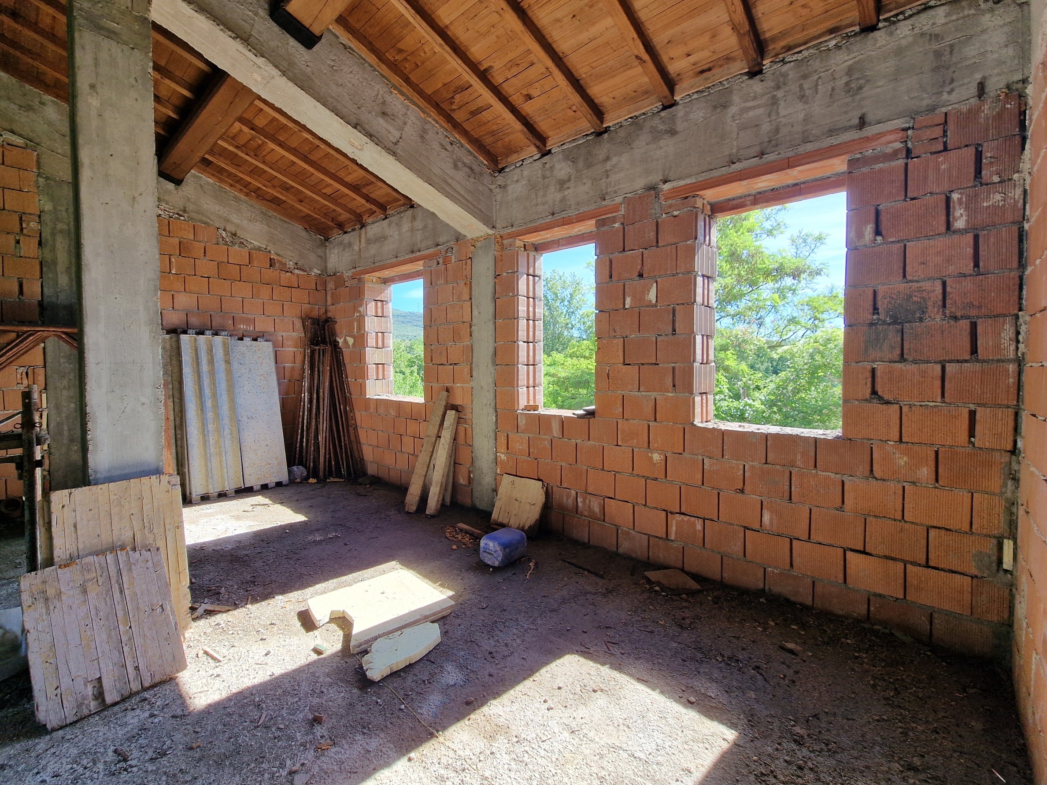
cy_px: 384
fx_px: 423
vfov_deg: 85.7
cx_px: 484
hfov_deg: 101.9
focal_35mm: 14
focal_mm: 2.2
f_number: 2.2
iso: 50
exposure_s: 1/215
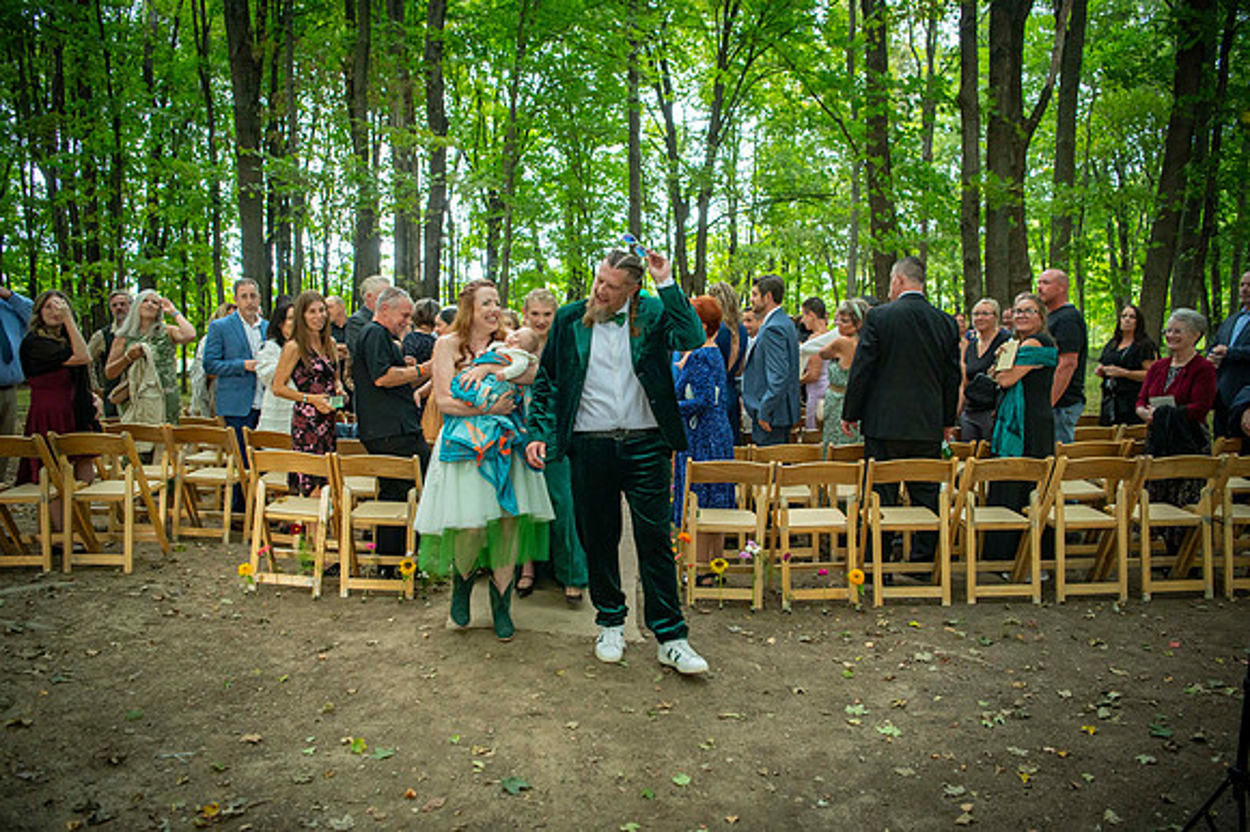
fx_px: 847
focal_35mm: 24
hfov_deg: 72.8
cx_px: 625
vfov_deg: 52.3
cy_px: 416
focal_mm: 24
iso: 1600
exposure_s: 1/80
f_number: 2.8
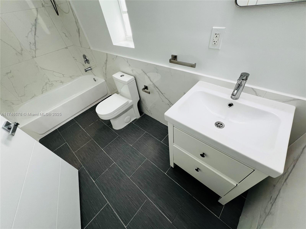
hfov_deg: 106.2
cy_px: 114
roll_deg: +11.3
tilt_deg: -44.9
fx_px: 115
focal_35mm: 13
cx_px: 153
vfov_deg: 89.9
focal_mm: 1.57
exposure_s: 1/120
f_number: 1.8
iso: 125
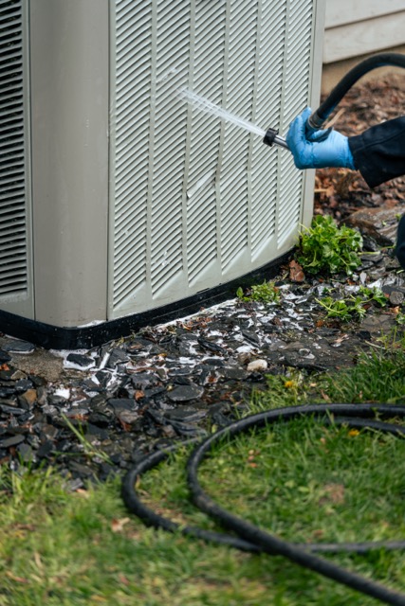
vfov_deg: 19.5
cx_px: 202
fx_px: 1771
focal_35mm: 105
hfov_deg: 13.0
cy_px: 303
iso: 160
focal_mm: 105
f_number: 2.8
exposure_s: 1/1000
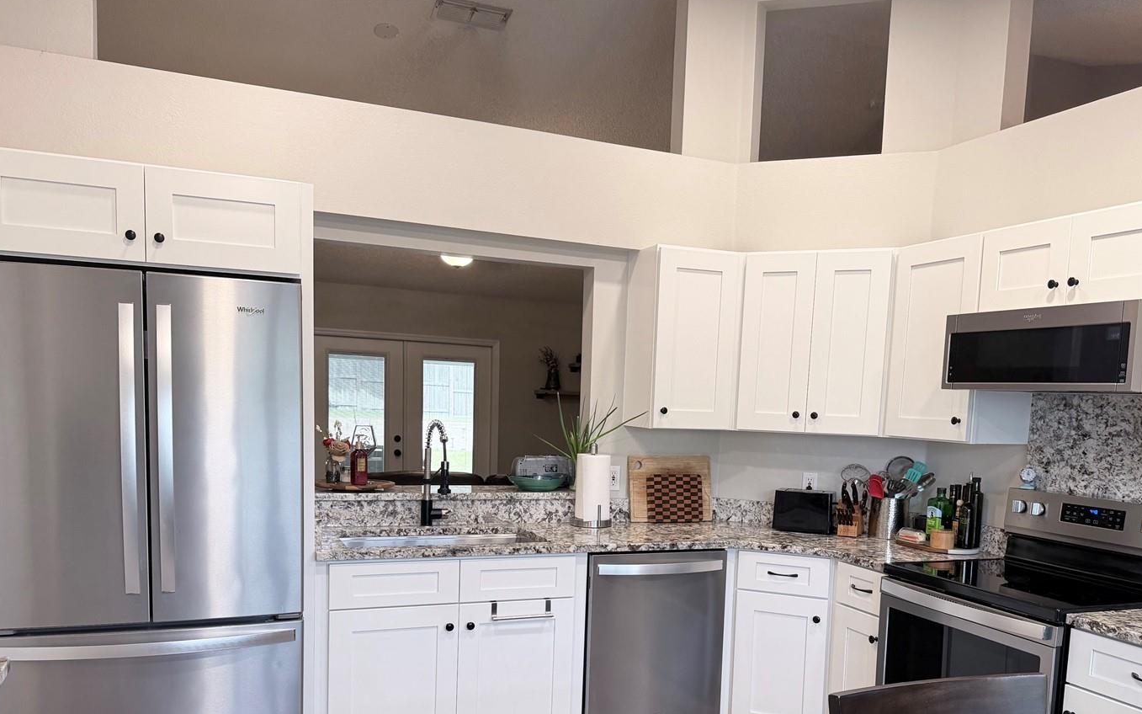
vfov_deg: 41.1
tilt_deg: -6.6
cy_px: 499
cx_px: 613
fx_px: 934
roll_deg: -2.0
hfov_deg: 62.8
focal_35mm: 30
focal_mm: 6.76
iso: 200
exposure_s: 1/120
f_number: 1.78
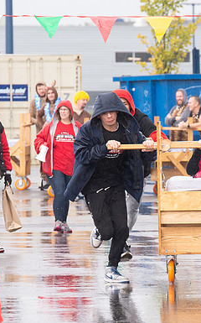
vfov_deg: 3.8
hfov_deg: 2.4
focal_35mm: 550
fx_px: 4830
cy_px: 247
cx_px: 238
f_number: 7.1
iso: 800
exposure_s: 1/400
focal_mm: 200
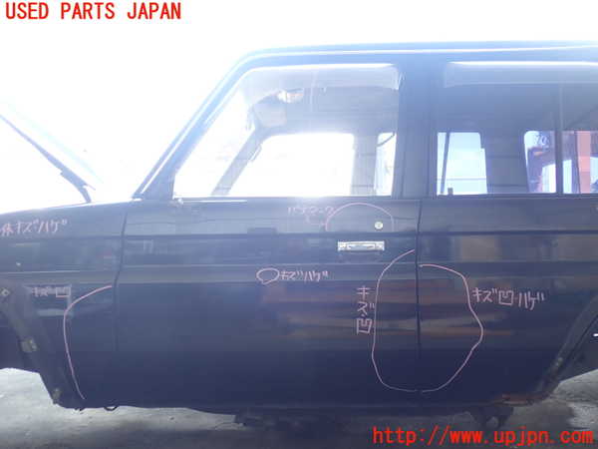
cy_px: 224
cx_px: 299
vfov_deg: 46.8
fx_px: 518
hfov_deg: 60.0
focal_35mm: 30
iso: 200
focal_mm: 5.5
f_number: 2.3
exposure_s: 1/60
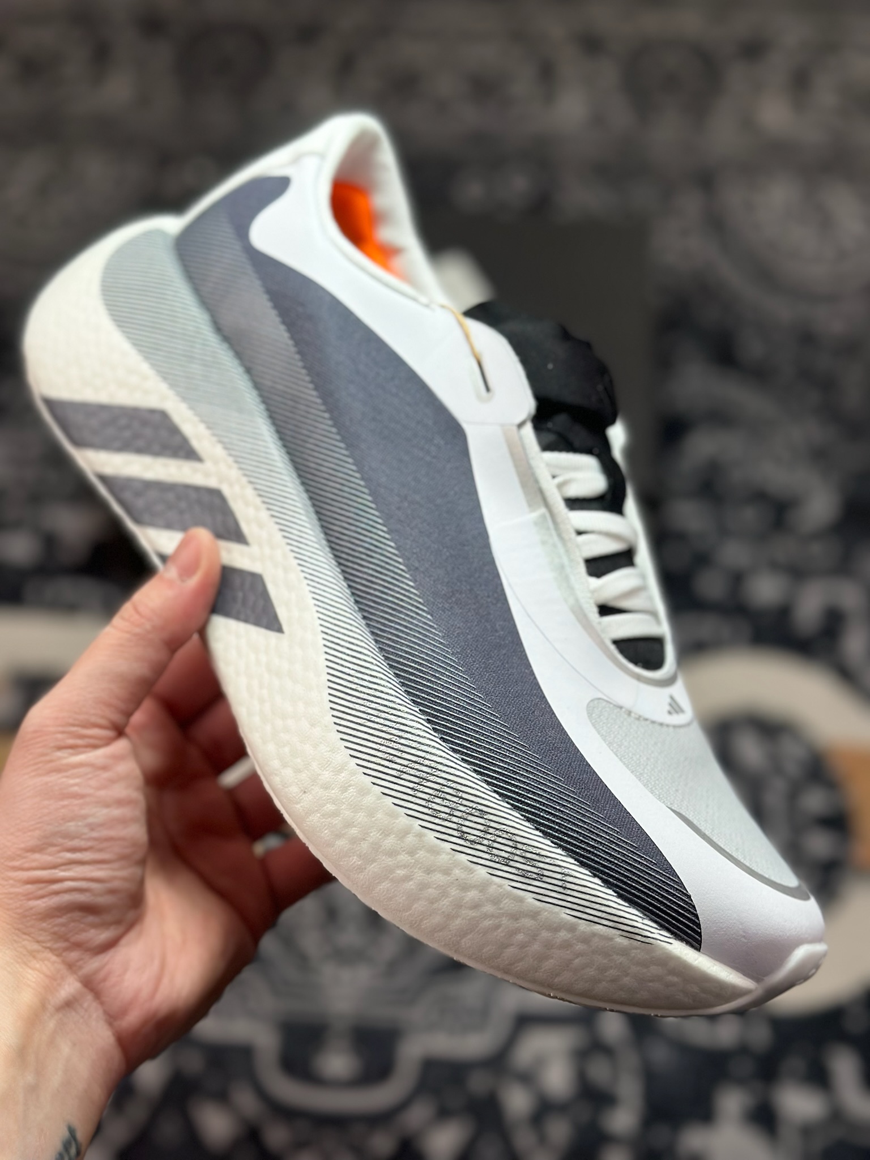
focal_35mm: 48
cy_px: 580
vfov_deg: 39.7
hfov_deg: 30.3
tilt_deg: -54.3
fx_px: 1609
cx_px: 435
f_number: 1.78
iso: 80
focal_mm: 6.86
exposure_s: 1/1305
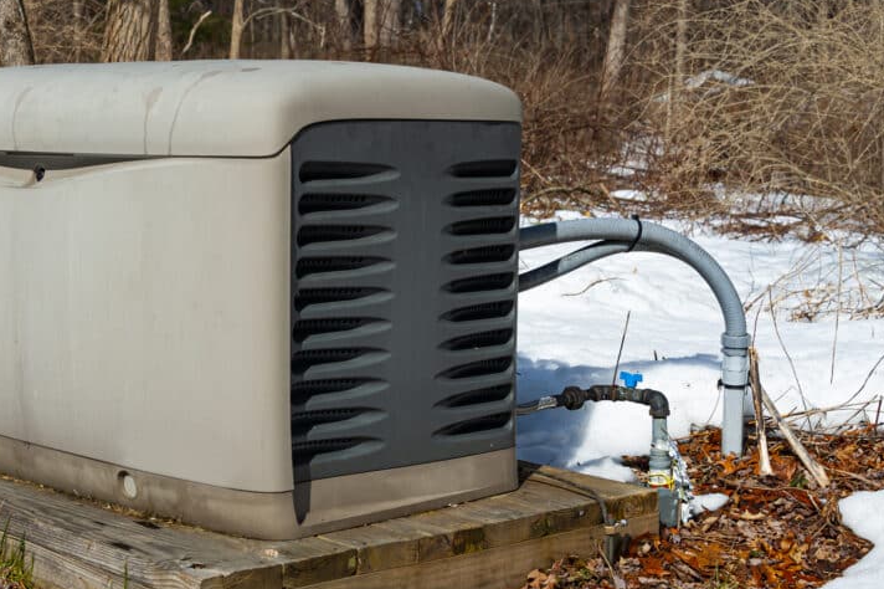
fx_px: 1693
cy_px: 227
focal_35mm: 69
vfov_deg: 19.7
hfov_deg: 29.2
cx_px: 391
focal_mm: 48
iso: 200
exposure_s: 1/350
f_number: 9.5
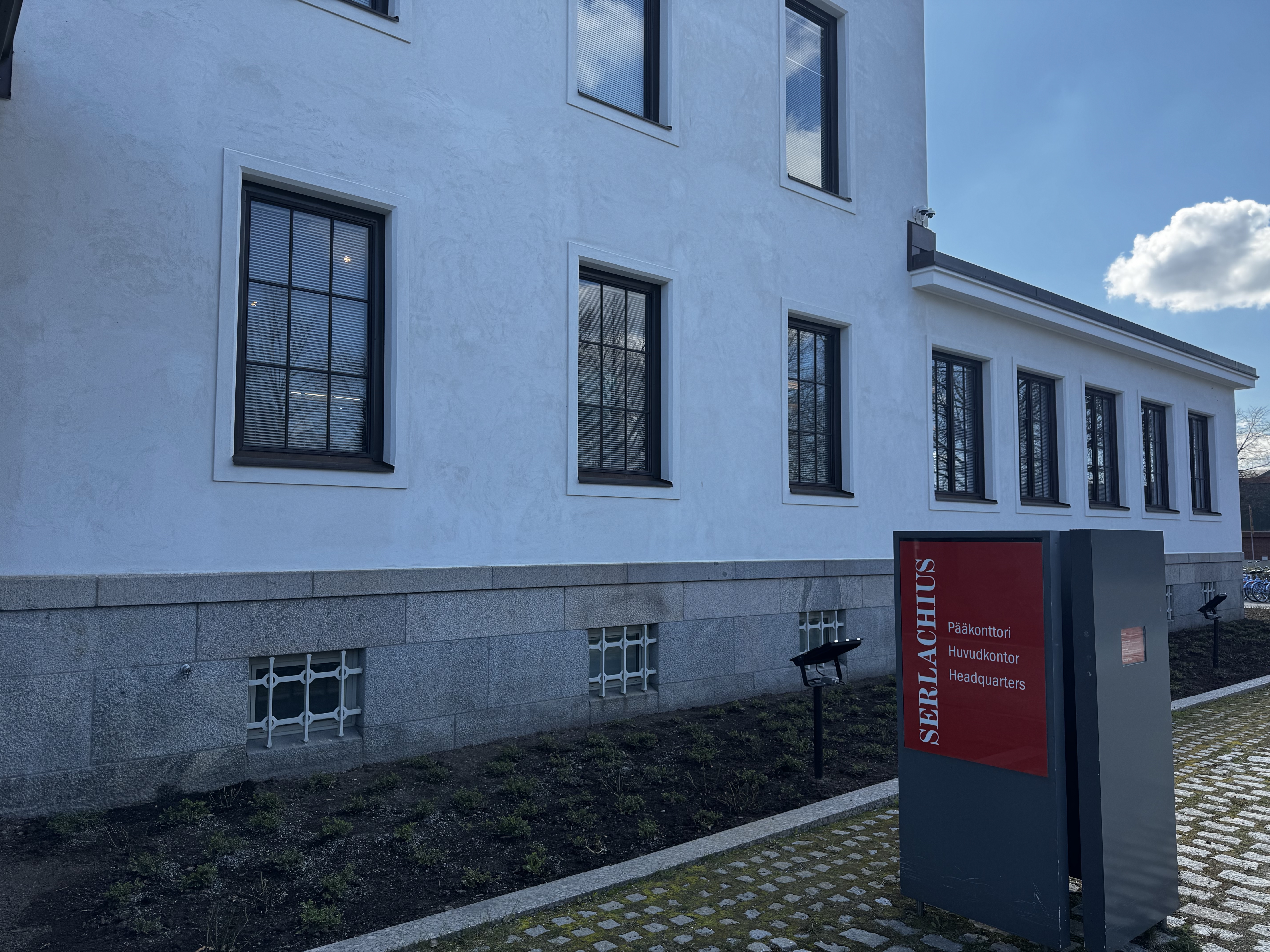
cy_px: 476
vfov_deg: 56.8
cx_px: 635
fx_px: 881
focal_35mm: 24
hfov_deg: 71.6
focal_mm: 6.76
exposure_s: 1/1560
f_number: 1.78
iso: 80
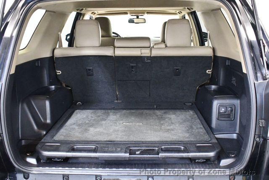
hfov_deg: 53.1
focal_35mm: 36
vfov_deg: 36.9
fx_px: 269
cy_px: 90
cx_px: 134
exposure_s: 1/60
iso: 8000
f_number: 3.5
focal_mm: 18
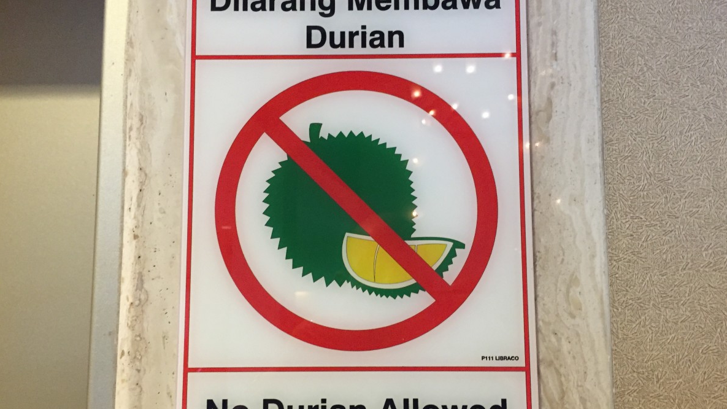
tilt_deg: +6.8
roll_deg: -0.4
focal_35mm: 32
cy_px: 236
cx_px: 367
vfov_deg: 36.6
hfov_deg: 61.0
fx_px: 617
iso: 250
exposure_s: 1/17
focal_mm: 4.15
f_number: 2.2
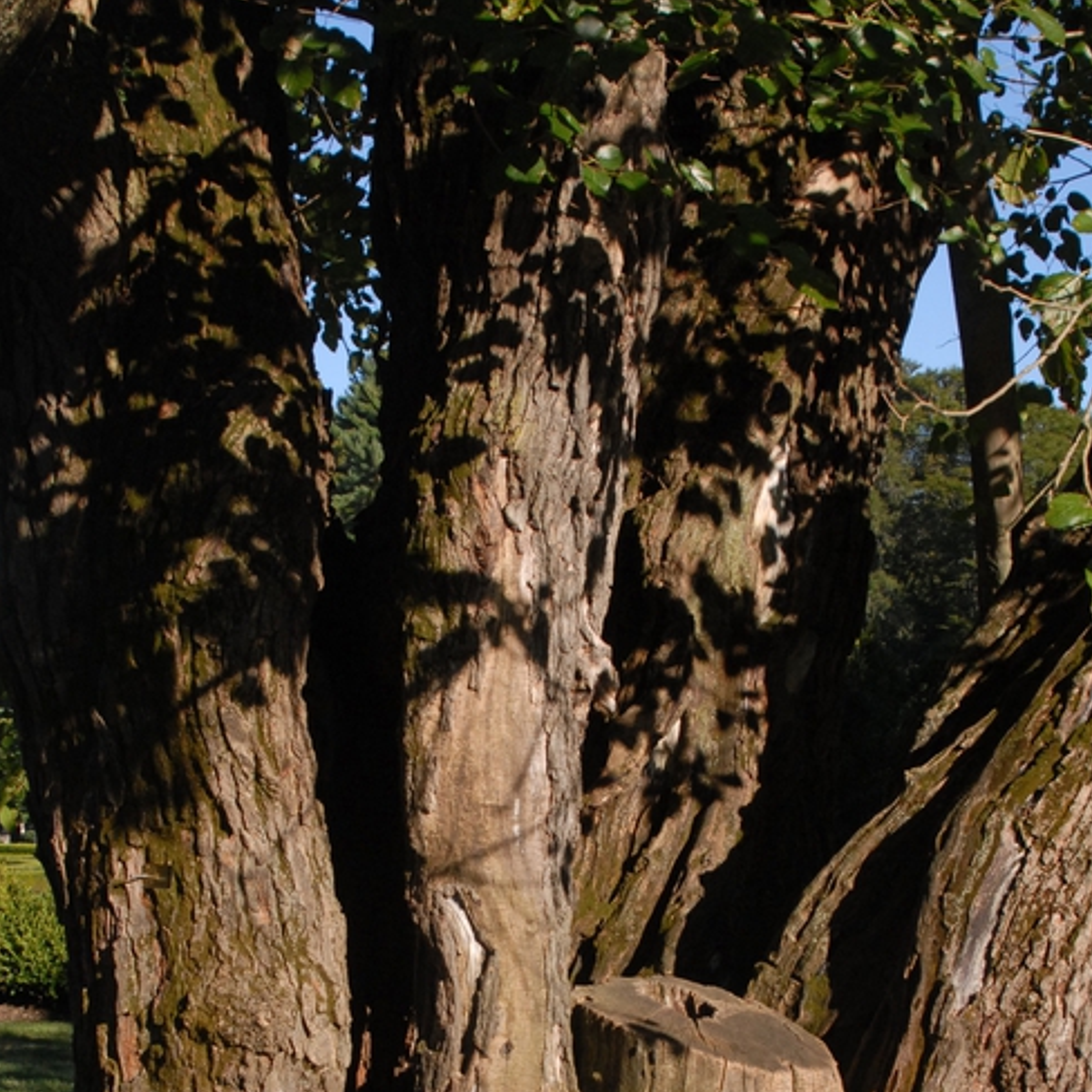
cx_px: 540
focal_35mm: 75
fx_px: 2677
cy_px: 964
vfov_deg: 22.5
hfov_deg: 23.1
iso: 400
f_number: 9
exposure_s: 1/320
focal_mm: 28
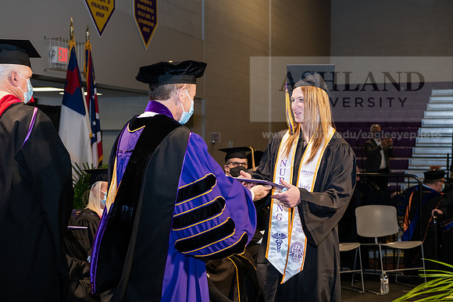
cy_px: 151
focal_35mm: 66
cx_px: 226
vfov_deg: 20.6
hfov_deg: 30.5
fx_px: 831
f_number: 6.3
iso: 1600
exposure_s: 1/200
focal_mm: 66
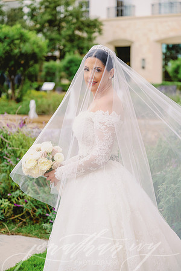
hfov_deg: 19.5
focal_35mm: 70
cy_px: 136
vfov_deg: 28.8
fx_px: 528
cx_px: 90
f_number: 3.2
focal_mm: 70
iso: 160
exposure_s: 1/200
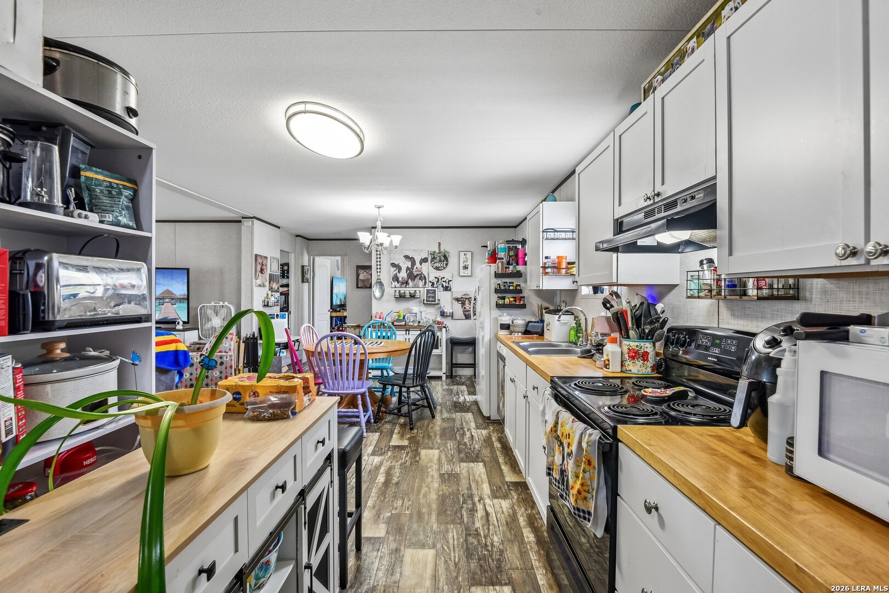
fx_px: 395
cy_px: 296
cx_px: 444
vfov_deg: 73.7
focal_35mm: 16
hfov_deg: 96.7
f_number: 8
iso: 1400
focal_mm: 16
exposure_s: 1/15
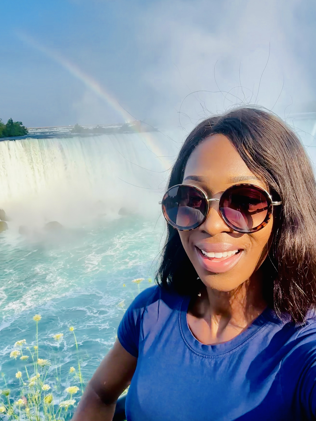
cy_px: 210
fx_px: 365
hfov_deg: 46.8
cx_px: 158
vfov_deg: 60.0
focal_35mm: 30
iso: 25
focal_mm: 2.69
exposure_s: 1/740
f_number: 1.9
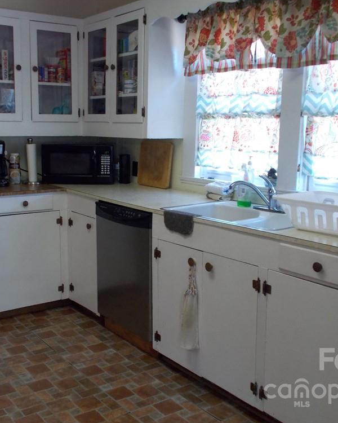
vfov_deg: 45.8
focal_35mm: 40
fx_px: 500
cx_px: 144
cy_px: 213
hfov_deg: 37.3
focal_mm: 5.3
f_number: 3.3
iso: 250
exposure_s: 1/30
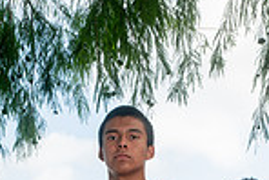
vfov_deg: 13.7
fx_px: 591
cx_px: 116
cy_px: 396
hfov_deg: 25.6
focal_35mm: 79
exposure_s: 1/200
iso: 200
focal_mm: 26
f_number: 7.1
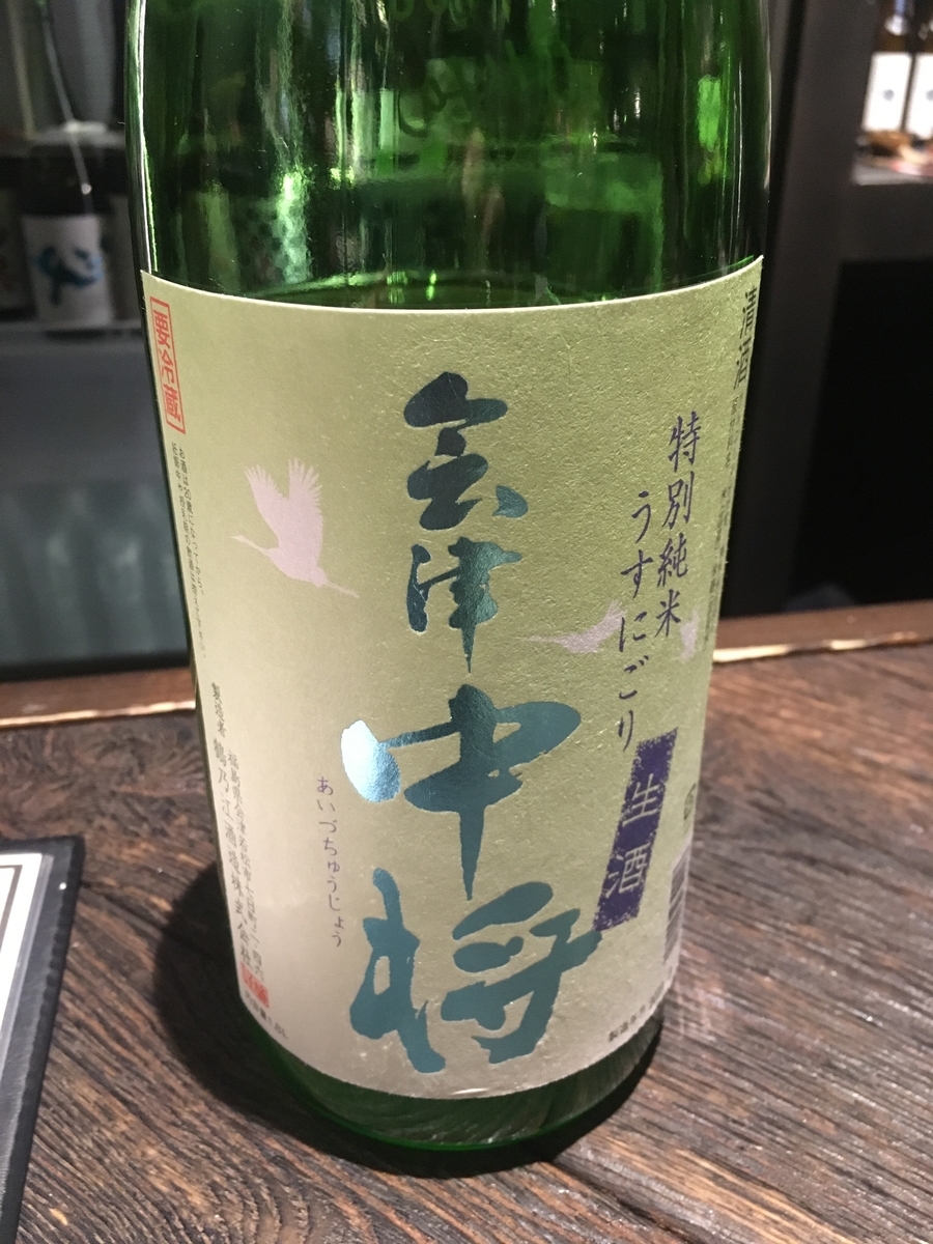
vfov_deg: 61.7
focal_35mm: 29
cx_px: 466
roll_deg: -0.3
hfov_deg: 48.2
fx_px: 1042
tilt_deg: -28.2
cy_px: 622
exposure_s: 1/15
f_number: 2.2
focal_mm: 4.15
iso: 200
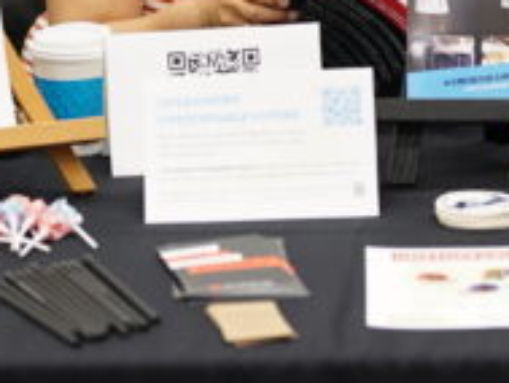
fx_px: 2869
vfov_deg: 7.5
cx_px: 566
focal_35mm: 195
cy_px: -98
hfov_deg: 10.0
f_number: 2
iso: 800
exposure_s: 1/160
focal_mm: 50
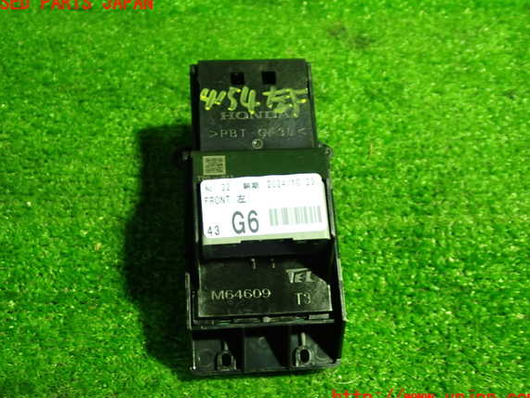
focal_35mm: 40
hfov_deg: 46.8
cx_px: 263
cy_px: 201
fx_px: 613
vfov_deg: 36.0
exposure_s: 1/40
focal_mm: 6.83
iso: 640
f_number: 2.7
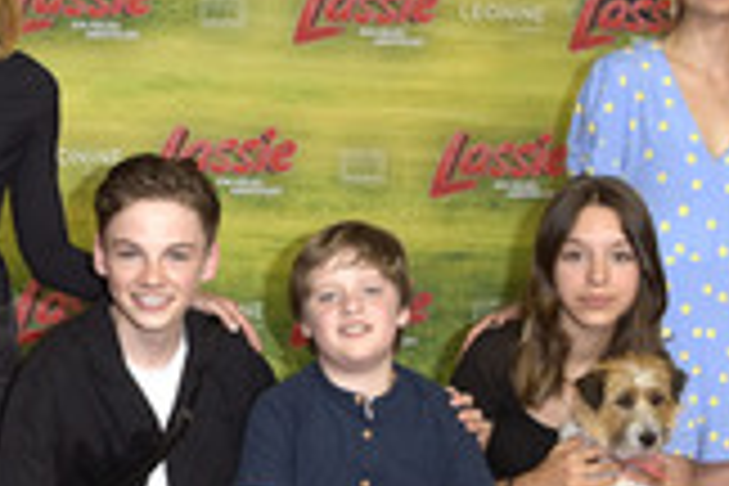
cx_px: 209
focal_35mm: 78
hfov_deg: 25.8
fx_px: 1579
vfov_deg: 17.1
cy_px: 486
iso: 640
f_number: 5.6
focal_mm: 28
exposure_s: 1/250
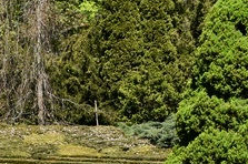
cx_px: 43
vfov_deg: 13.8
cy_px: 167
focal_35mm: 97
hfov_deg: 20.8
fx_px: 667
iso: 200
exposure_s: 1/320
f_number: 8
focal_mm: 20
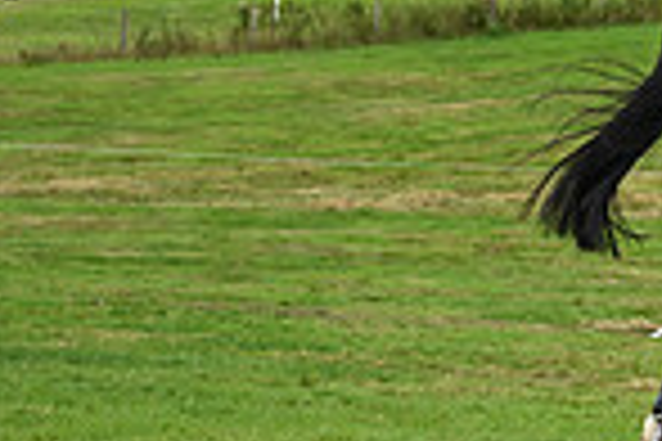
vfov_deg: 8.9
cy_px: 2
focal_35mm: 154
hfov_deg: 12.3
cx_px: 1148
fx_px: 2832
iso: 500
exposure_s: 1/1250
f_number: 4.5
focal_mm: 39
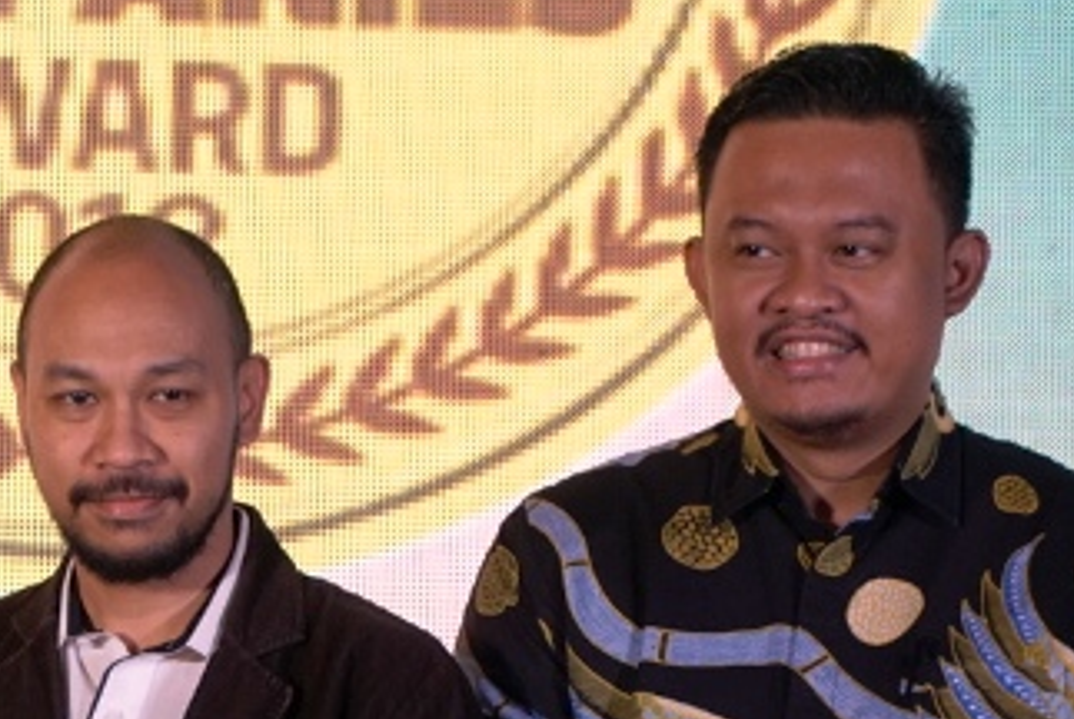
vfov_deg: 6.2
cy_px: 746
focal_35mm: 222
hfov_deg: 9.2
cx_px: 126
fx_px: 6629
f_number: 4
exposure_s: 1/125
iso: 1250
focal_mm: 70
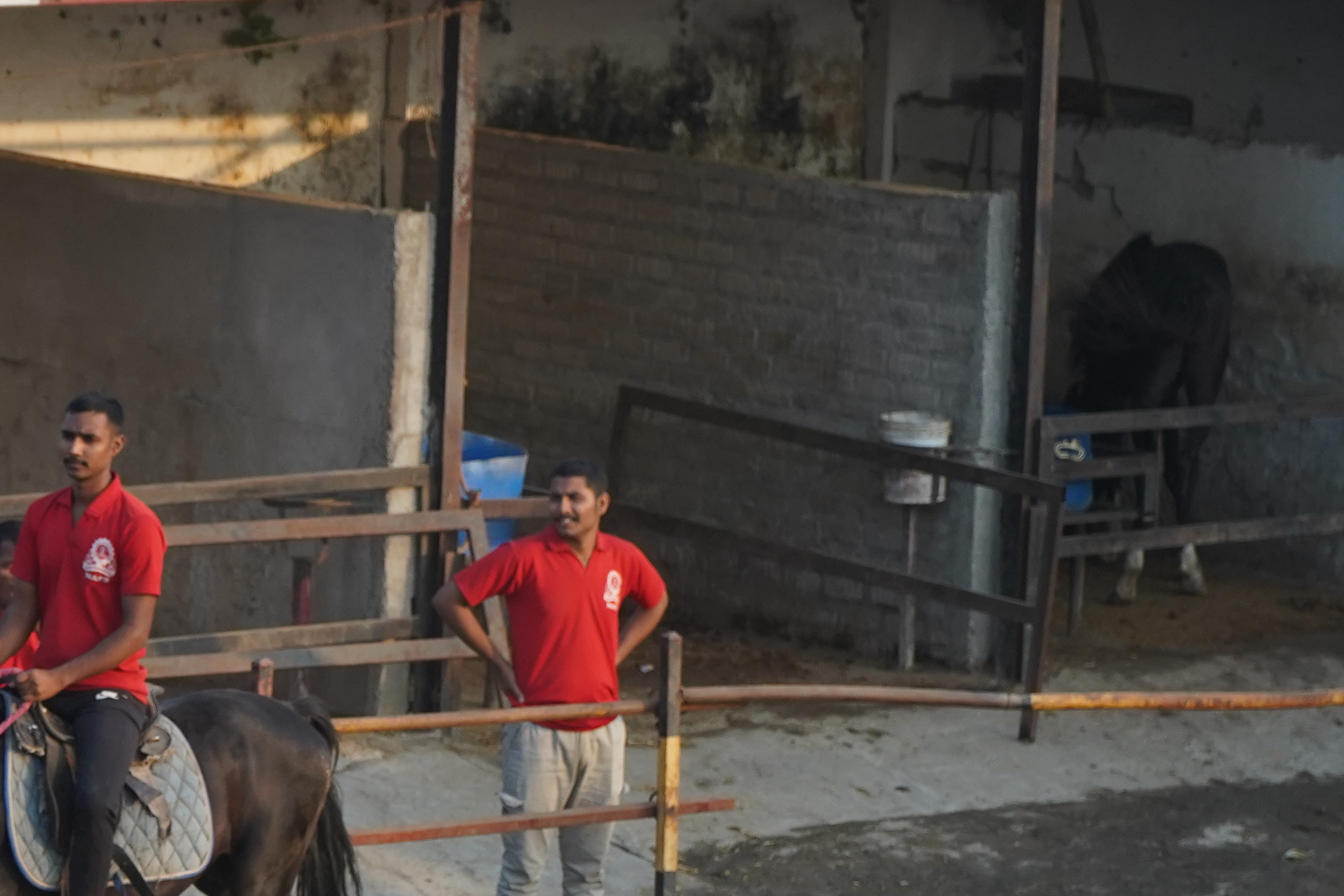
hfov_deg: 10.6
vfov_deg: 7.1
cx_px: 173
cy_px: 1150
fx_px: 7205
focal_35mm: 193
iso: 1000
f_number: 5.6
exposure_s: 1/1000
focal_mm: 70
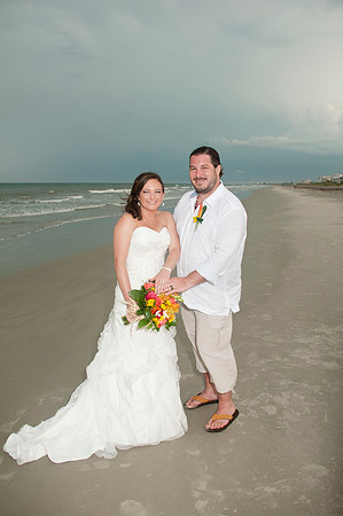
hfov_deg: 47.8
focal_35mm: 27
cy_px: 258
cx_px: 172
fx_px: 387
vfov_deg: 67.4
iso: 400
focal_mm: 18
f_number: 5.6
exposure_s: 1/80
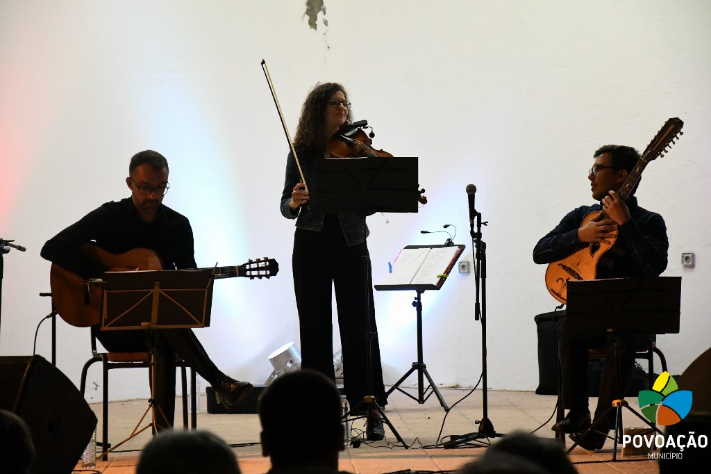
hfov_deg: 14.9
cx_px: 356
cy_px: 237
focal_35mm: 138
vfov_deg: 9.9
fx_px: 2724
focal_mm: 92
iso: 8000
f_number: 5.6
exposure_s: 1/200
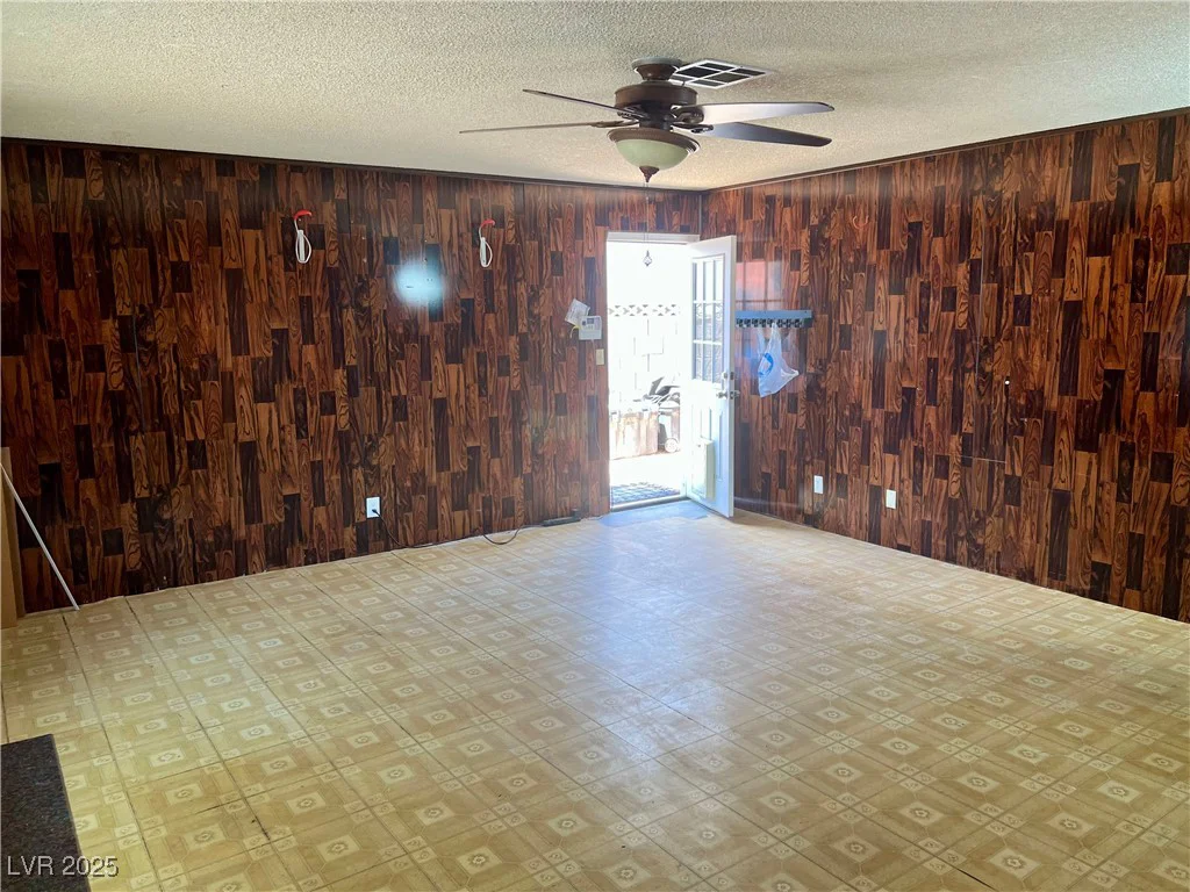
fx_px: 894
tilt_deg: -9.0
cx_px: 595
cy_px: 446
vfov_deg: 53.1
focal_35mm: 26
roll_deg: -0.2
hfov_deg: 67.3
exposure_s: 1/120
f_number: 1.5
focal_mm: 5.7
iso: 100
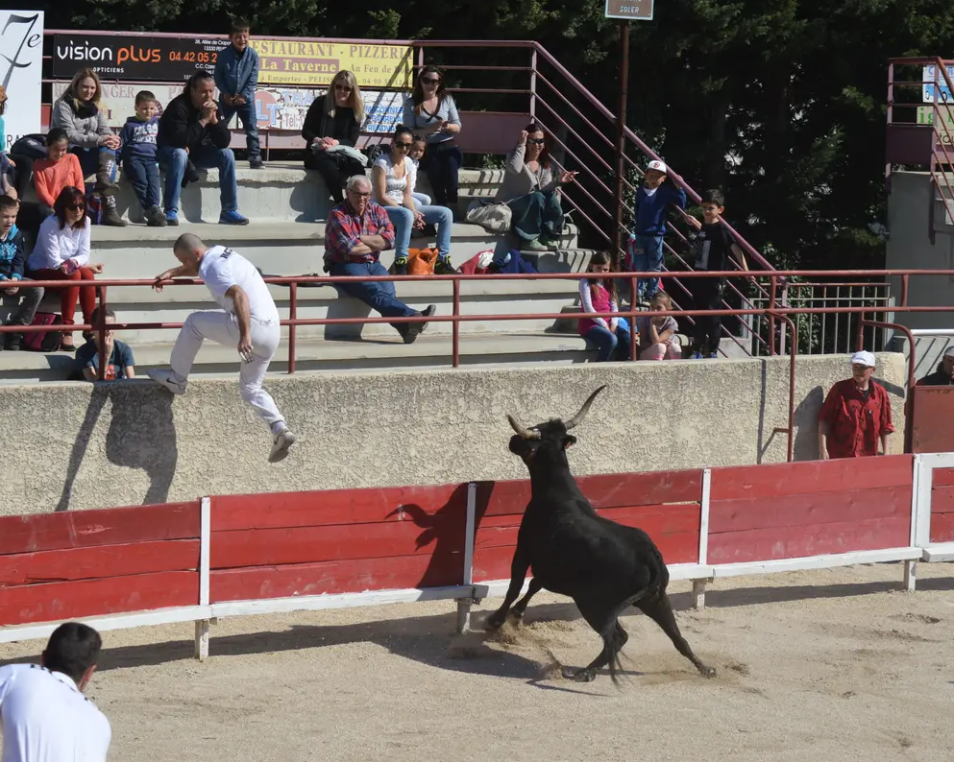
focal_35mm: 119
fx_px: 3359
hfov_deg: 16.2
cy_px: 381
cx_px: 491
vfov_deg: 13.0
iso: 100
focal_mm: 70
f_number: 6.3
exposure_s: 1/640
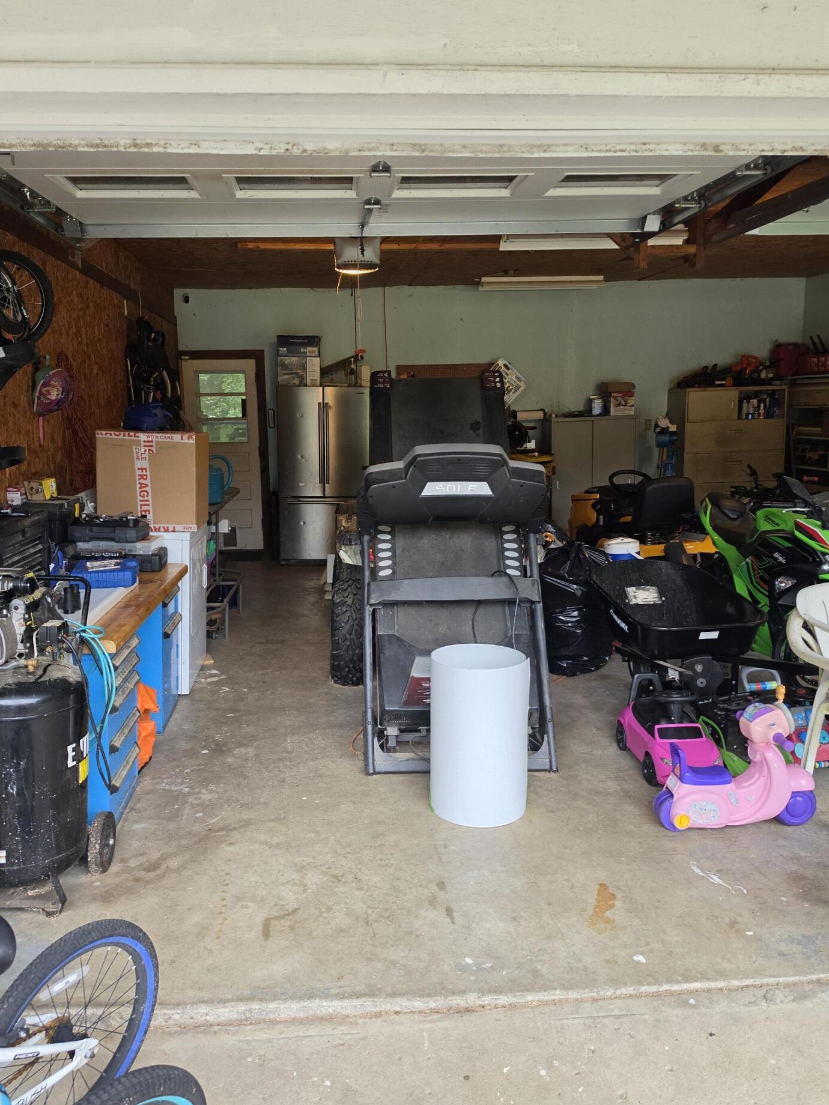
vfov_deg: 69.4
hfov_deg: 54.8
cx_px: 387
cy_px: 528
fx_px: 798
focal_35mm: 25
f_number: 1.4
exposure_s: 1/120
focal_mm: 6.5
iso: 125
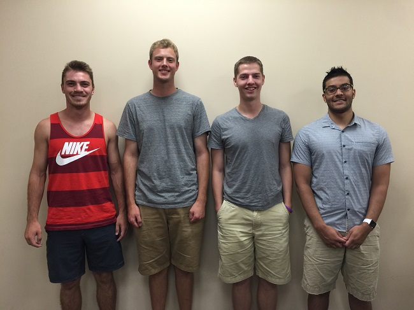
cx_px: 207
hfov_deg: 61.7
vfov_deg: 48.2
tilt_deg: -5.4
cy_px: 155
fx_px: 347
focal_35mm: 29
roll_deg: +0.0
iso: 50
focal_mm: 4.15
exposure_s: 1/15
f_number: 2.2
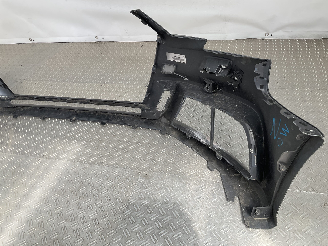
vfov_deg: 48.2
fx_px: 275
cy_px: 123
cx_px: 164
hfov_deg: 61.7
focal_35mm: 29
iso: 16
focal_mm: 3
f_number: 1.8
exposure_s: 1/242
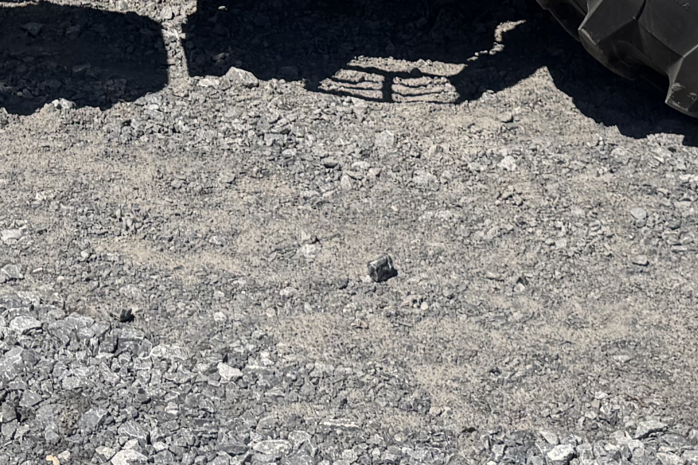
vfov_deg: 12.4
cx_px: 335
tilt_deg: -3.9
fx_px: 1881
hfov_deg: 21.0
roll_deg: -1.5
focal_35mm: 97
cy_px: -481
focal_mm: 6.76
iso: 80
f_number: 1.78
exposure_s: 1/4049
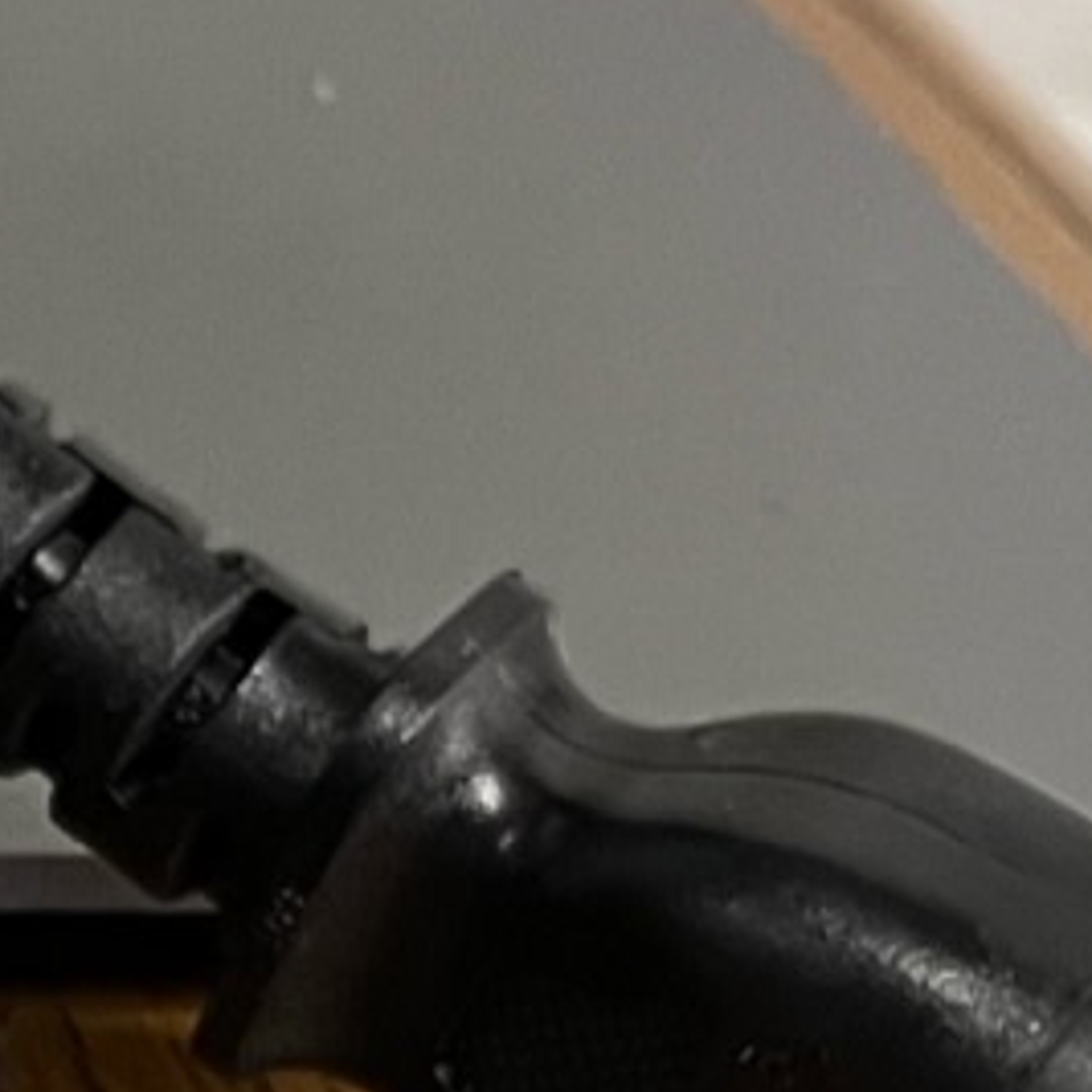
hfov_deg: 9.0
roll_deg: -6.8
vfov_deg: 9.1
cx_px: -1528
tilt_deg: -42.4
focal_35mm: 176
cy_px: 2413
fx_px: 6282
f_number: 1.6
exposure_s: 1/50
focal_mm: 5.1
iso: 200
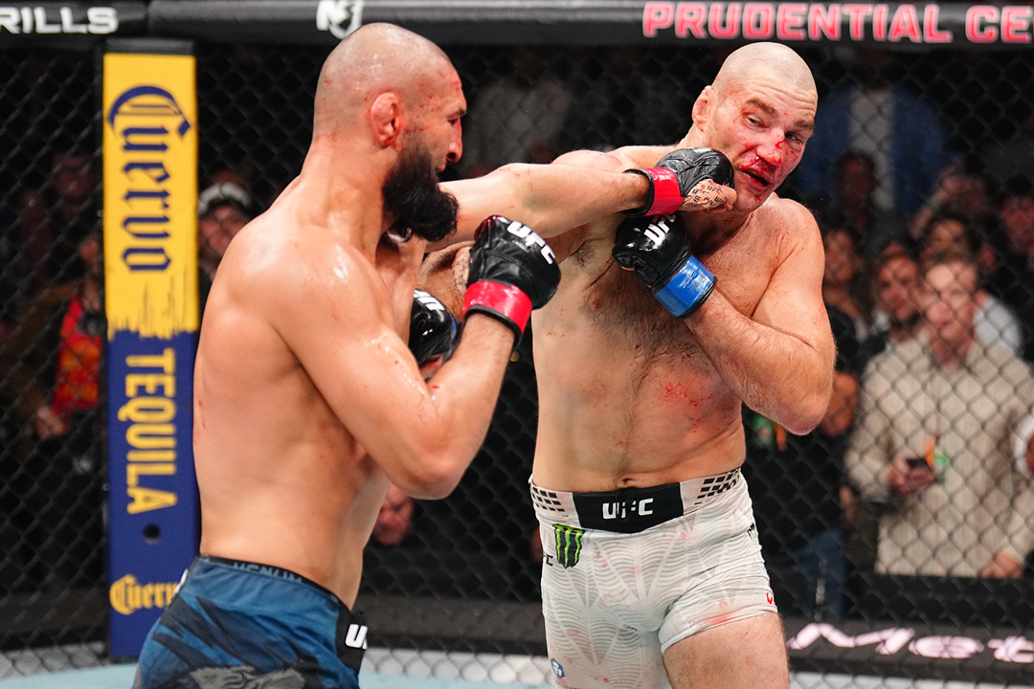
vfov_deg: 15.5
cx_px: 517
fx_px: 2527
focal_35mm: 88
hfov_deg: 23.1
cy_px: 344
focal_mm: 88
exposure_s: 1/1600
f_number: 2.8
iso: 4000
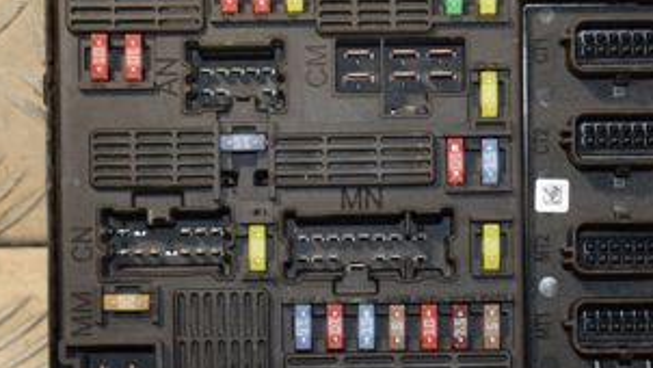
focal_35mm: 193
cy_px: 232
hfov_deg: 11.2
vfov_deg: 6.3
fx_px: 3342
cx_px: 357
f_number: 5
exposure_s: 1/160
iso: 800
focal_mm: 58
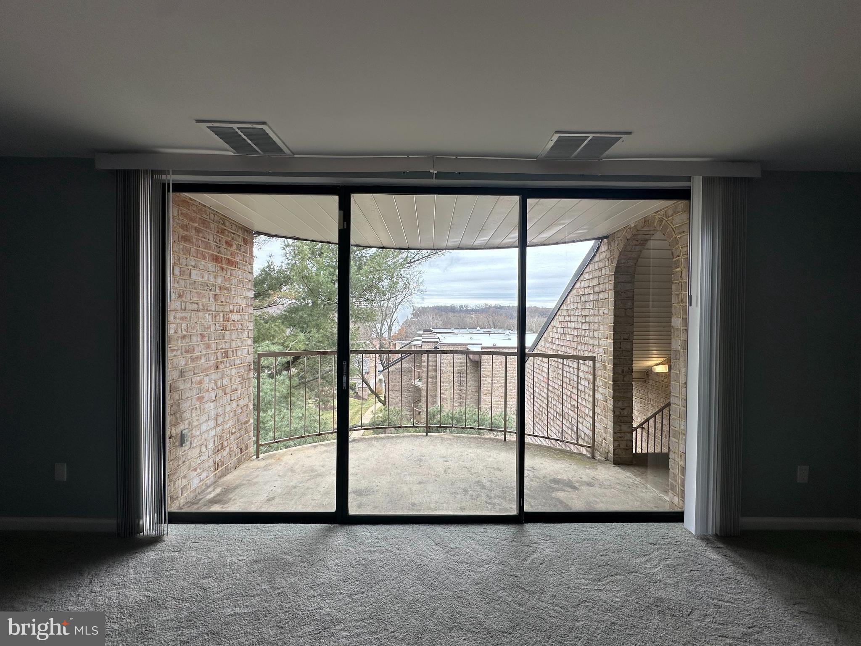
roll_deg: -1.0
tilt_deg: -0.4
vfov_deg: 85.7
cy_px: 323
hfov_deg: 102.1
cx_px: 430
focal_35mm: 14
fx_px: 348
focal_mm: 2.22
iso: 40
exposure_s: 1/243
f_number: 2.2
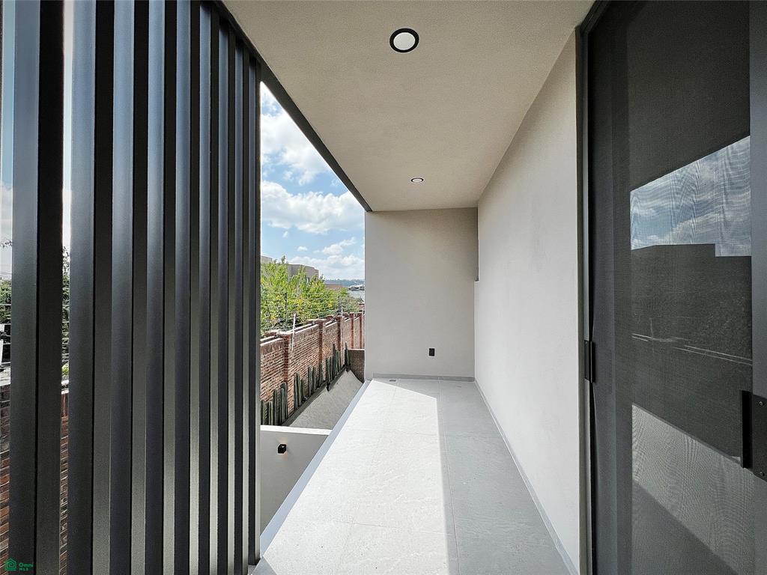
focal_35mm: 13
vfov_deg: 89.9
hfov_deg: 106.2
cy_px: 288
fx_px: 288
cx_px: 384
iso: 32
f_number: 1.8
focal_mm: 1.57
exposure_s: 1/1325
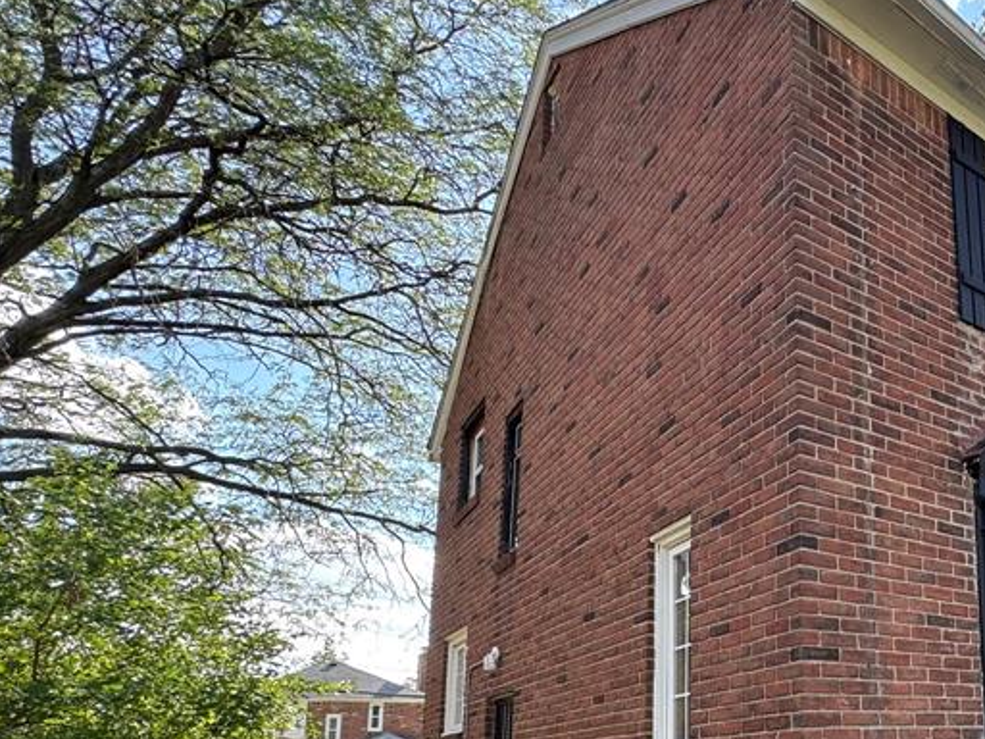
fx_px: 797
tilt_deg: +8.5
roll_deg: +2.4
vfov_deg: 46.1
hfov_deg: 53.1
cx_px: 937
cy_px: 631
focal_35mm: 28
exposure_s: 1/122
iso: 40
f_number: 2.2
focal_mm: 2.22
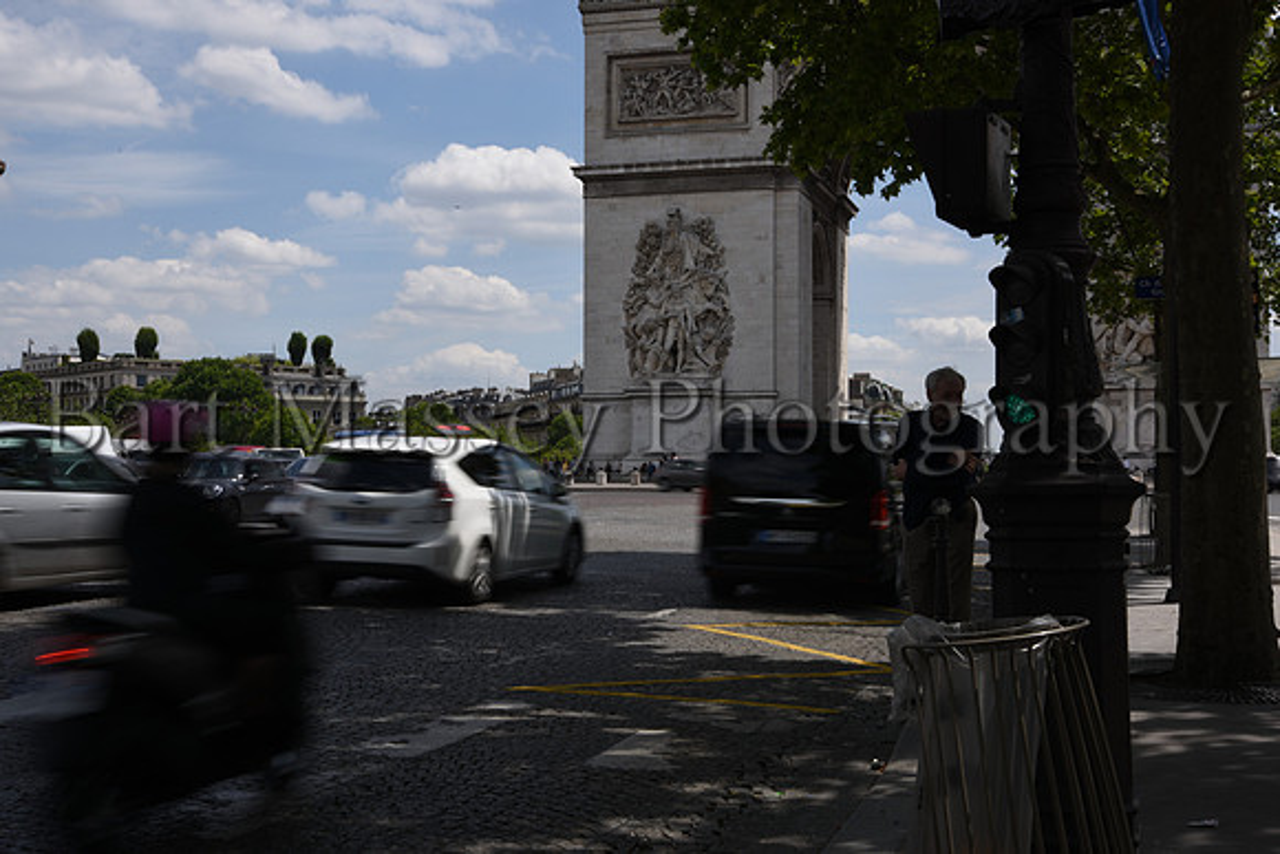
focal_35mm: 48
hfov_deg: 41.1
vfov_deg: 28.1
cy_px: 427
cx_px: 640
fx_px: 1707
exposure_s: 1/20
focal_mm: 48
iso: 64
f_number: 32
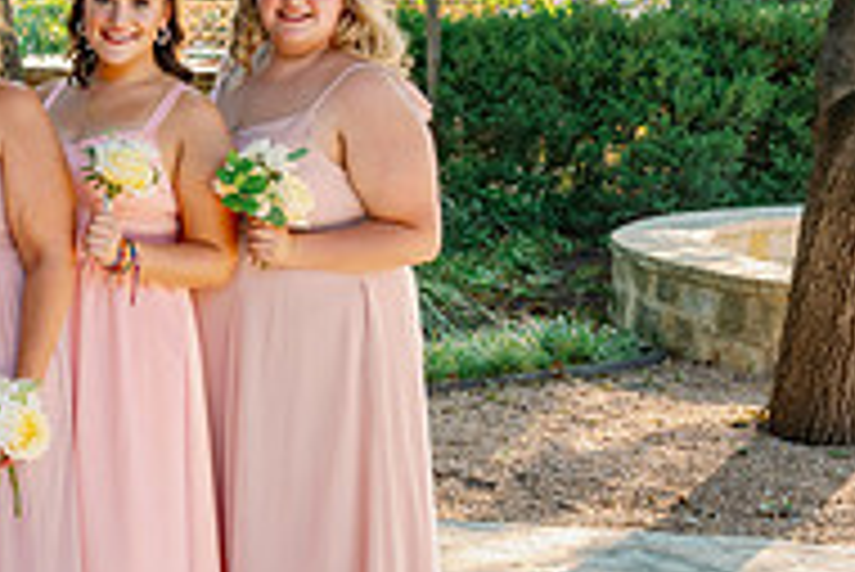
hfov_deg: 20.7
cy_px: 241
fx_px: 1996
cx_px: -423
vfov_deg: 16.3
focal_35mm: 84
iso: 500
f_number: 4.5
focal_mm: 27.5
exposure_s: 1/200
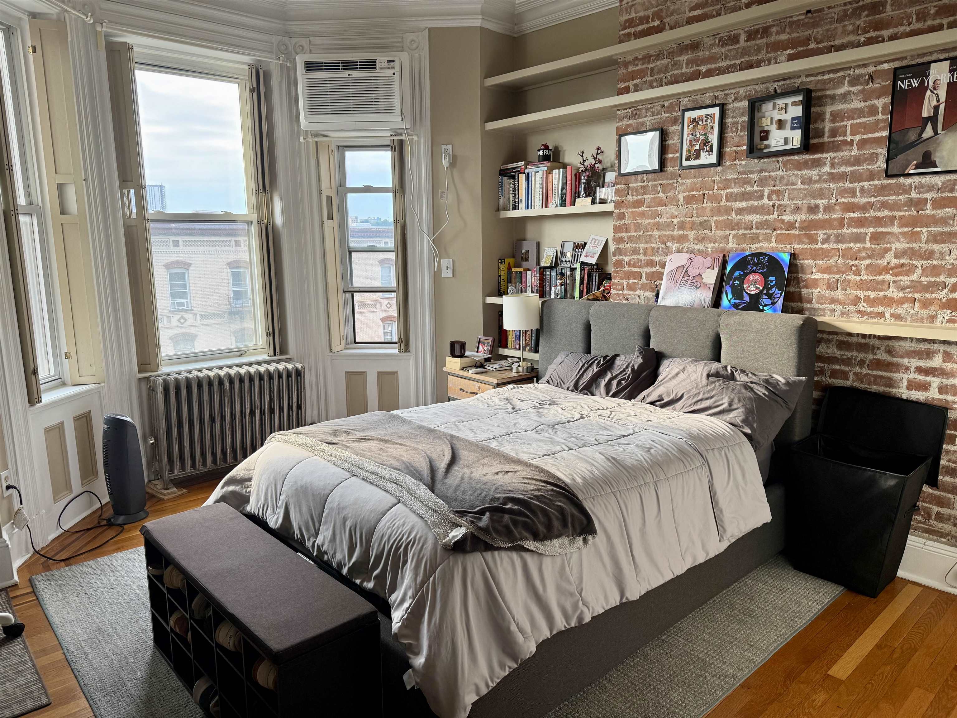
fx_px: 664
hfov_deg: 71.6
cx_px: 478
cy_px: 359
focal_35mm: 24
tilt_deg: -10.0
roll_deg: +0.6
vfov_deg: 56.8
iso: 125
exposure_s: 1/121
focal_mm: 6.76
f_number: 1.78
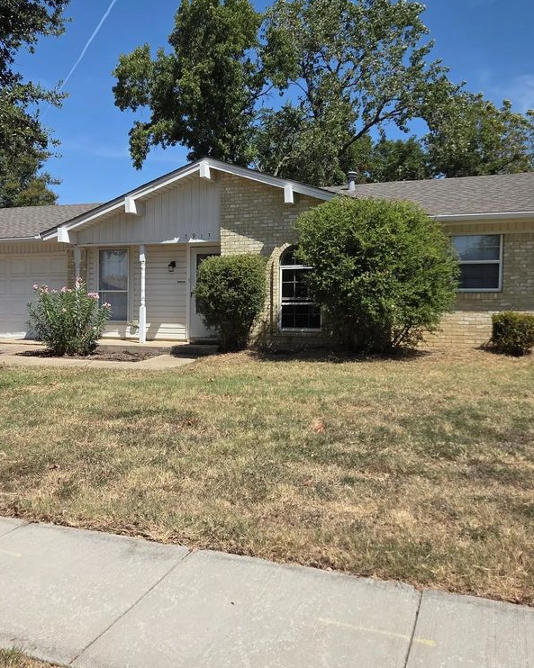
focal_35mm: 31
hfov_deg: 46.7
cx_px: 201
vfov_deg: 57.2
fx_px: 613
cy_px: 338
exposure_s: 1/6618
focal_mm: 5.4
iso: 80
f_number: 1.8
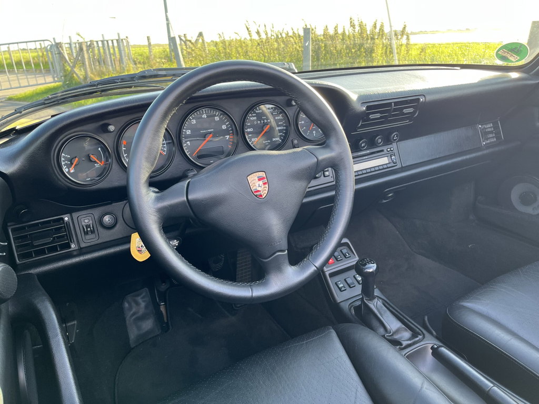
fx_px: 405
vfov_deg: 53.1
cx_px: 270
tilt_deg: -22.0
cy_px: 202
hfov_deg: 67.3
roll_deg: +3.1
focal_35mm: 26
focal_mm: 5.1
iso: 64
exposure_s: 1/153
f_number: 1.6
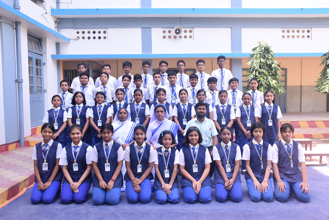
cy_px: 110
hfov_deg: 57.2
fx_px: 302
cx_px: 164
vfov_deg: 40.0
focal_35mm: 33
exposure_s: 1/160
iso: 400
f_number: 5
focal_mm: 22
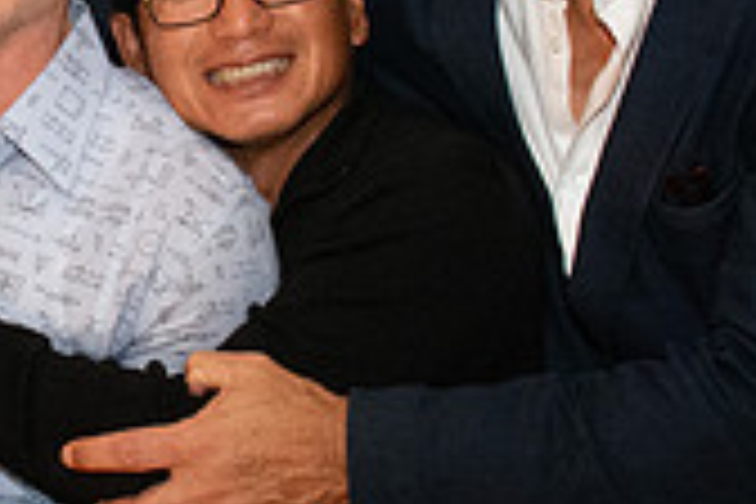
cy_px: 101
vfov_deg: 9.4
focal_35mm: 145
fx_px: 3045
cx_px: -9
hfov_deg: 13.9
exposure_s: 1/125
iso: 5000
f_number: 11
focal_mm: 28
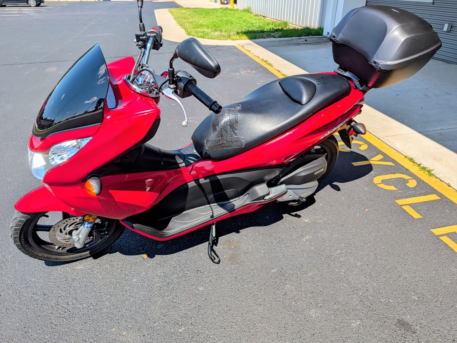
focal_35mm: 24
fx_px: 317
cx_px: 228
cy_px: 172
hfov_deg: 71.6
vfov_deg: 56.8
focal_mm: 6.9
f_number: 1.68
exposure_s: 1/1052
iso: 22
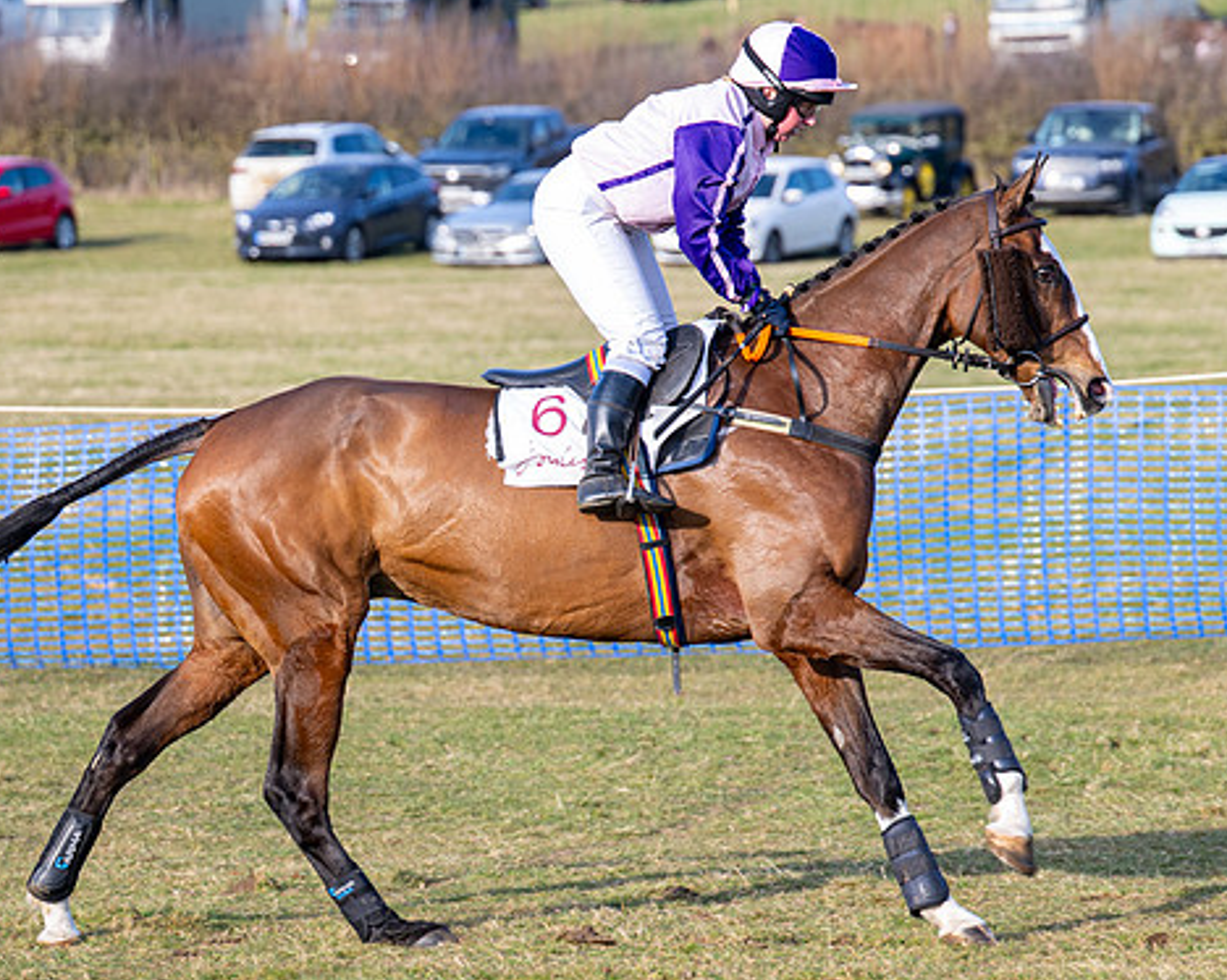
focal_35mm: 204
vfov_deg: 7.6
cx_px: 615
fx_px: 7405
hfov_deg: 9.5
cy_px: 436
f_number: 2.8
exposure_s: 1/800
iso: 125
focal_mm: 99
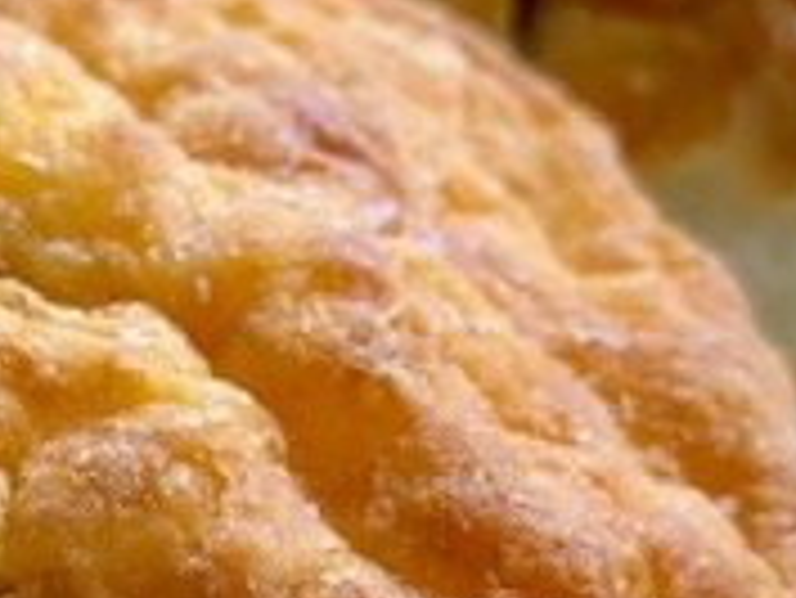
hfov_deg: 20.2
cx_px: -4
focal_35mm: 94
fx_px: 2163
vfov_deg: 15.6
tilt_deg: -46.1
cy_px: 477
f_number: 1.8
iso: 50
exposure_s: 1/100
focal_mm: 4.25
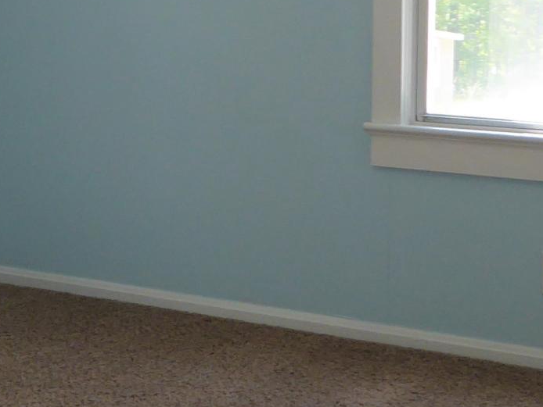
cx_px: 60
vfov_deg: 13.5
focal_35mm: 108
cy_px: -7
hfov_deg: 17.9
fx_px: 1695
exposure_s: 1/60
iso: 100
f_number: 3.3
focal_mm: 4.3
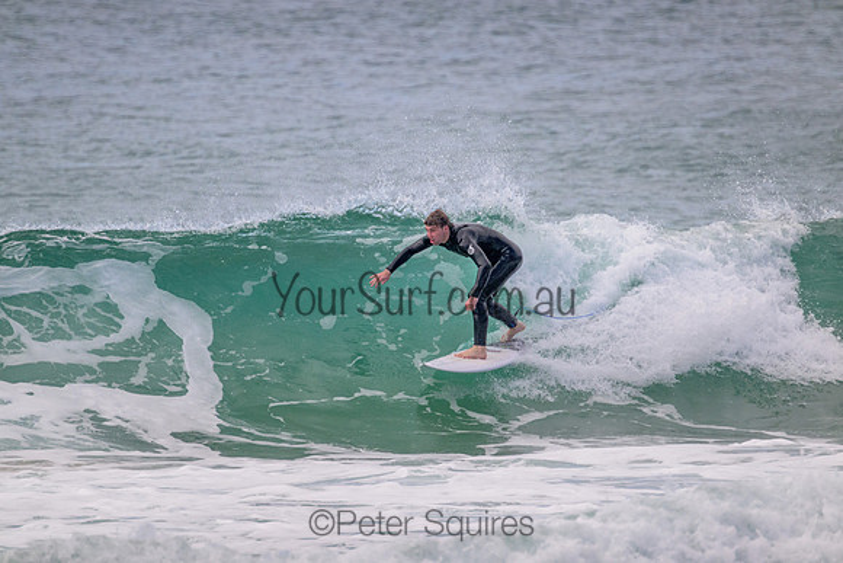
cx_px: 422
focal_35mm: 800
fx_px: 18737
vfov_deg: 1.7
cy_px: 282
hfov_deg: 2.6
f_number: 11
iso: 1400
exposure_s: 1/2000
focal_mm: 800
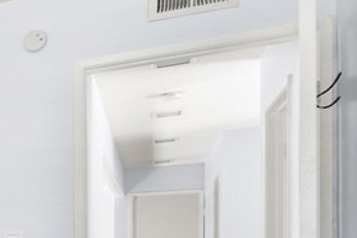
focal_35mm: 55
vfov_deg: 23.4
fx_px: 545
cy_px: 247
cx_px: -258
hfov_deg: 23.1
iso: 100
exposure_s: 1/1.67
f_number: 7.1
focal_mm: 10
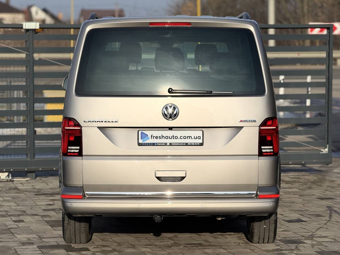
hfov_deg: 16.4
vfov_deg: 12.3
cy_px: 128
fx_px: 1179
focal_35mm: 120
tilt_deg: -3.7
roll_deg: +0.3
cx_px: 170
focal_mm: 15.66
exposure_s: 1/2710
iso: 50
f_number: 2.8
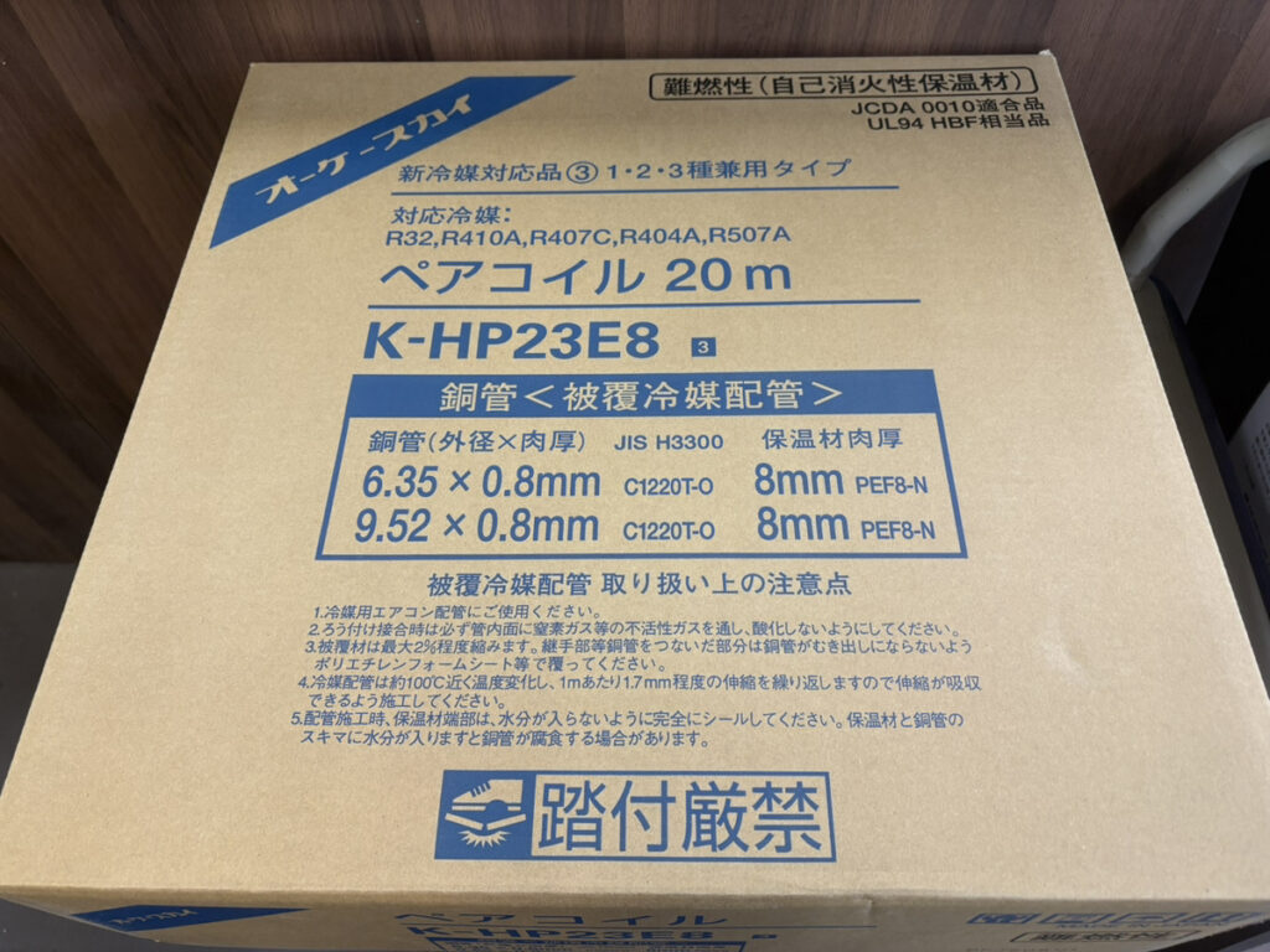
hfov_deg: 67.3
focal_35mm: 26
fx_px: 954
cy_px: 476
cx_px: 635
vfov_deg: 53.1
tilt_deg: -58.3
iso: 125
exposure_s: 1/100
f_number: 1.6
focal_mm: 5.96
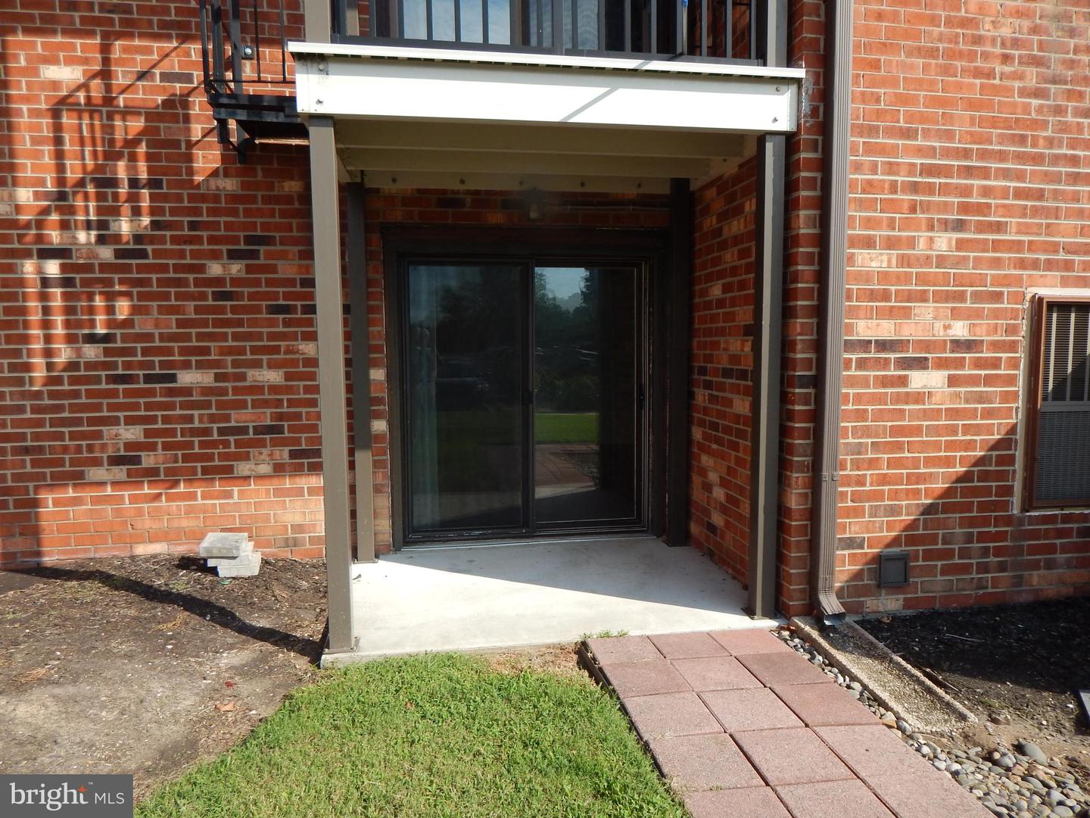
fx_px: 693
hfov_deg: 76.4
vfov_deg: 61.1
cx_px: 545
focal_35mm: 22
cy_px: 409
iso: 125
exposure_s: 1/1000
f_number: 3
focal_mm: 4
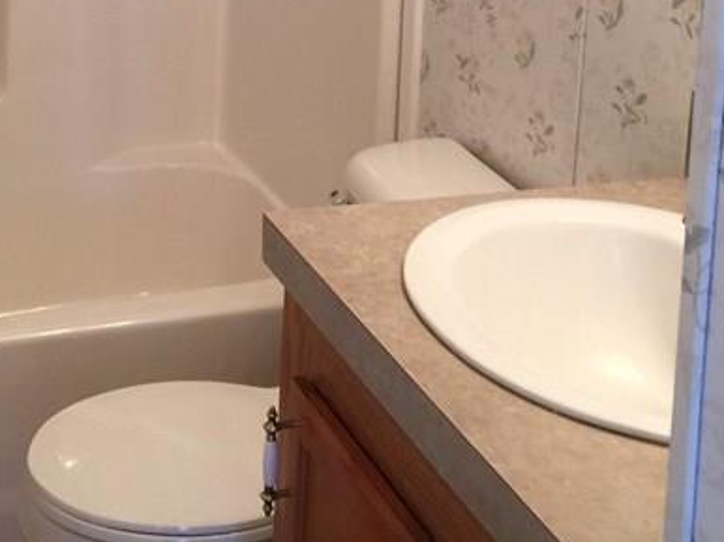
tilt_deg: -9.6
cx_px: 167
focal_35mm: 77
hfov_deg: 25.0
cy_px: -141
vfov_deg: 18.0
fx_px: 1609
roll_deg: -1.9
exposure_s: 1/15
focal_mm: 4.15
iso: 32
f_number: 2.2
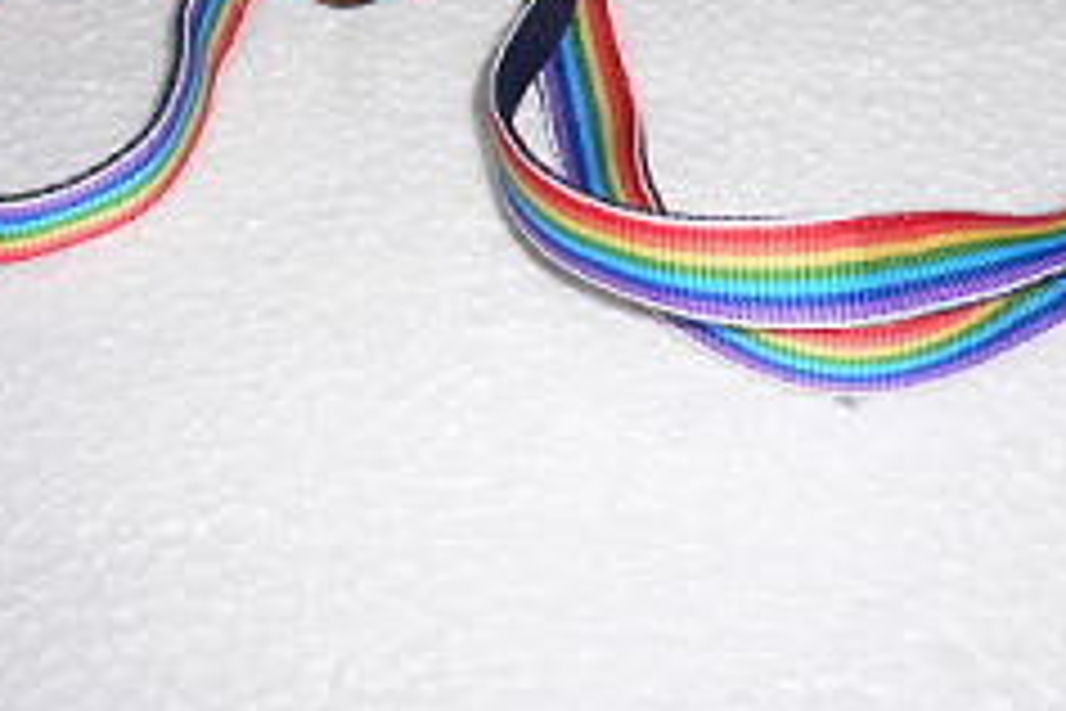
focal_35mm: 59
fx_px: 1747
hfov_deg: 33.9
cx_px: 580
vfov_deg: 22.6
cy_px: 112
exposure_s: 1/60
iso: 80
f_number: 2.8
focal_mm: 5.8
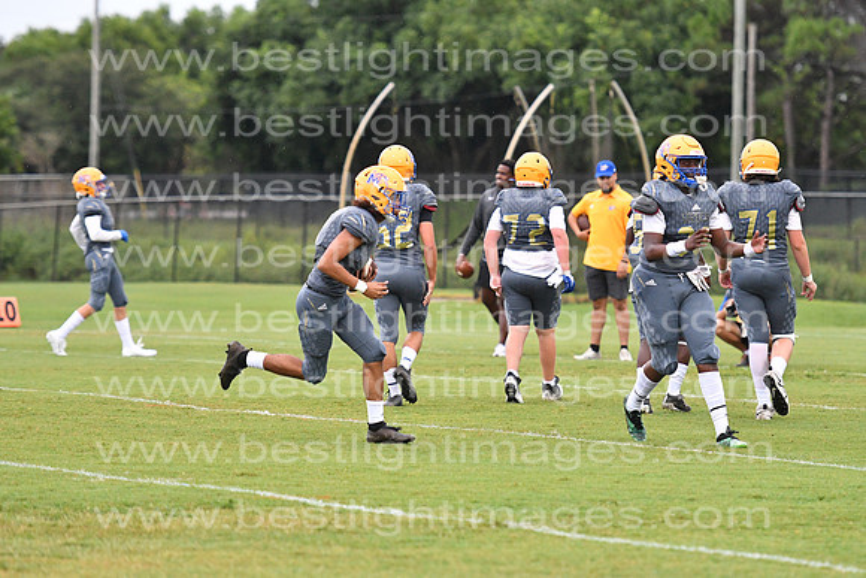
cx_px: 433
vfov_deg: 6.1
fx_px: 5414
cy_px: 289
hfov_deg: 9.1
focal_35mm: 225
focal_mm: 150
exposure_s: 1/3200
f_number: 3.2
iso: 3600
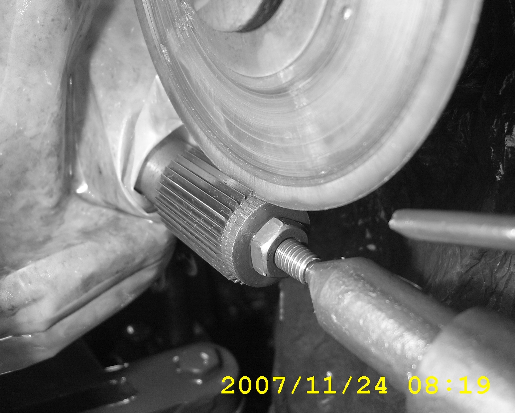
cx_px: 236
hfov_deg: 54.1
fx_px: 503
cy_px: 209
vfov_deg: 44.6
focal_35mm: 33
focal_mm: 8.13
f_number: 2.7
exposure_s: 1/8
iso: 100
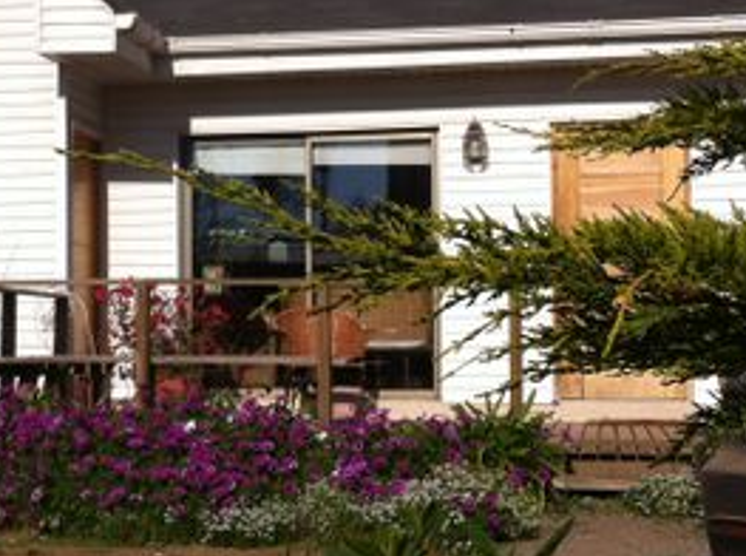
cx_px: 221
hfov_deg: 24.3
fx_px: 1720
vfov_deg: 18.4
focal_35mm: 80
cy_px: 267
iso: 80
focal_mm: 3.85
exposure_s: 1/2514
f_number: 2.8
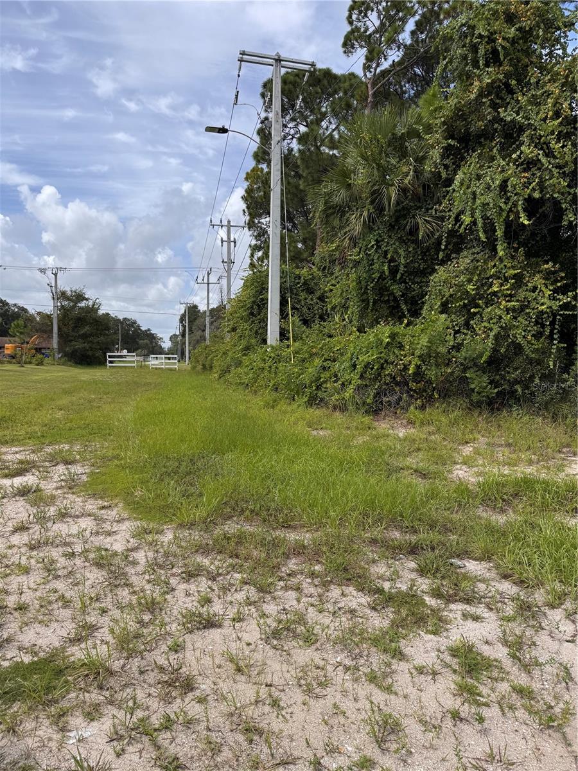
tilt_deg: -3.7
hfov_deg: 56.8
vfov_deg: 71.6
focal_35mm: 24
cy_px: 386
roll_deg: -0.9
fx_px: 534
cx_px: 289
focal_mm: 6.76
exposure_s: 1/4310
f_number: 1.78
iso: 80
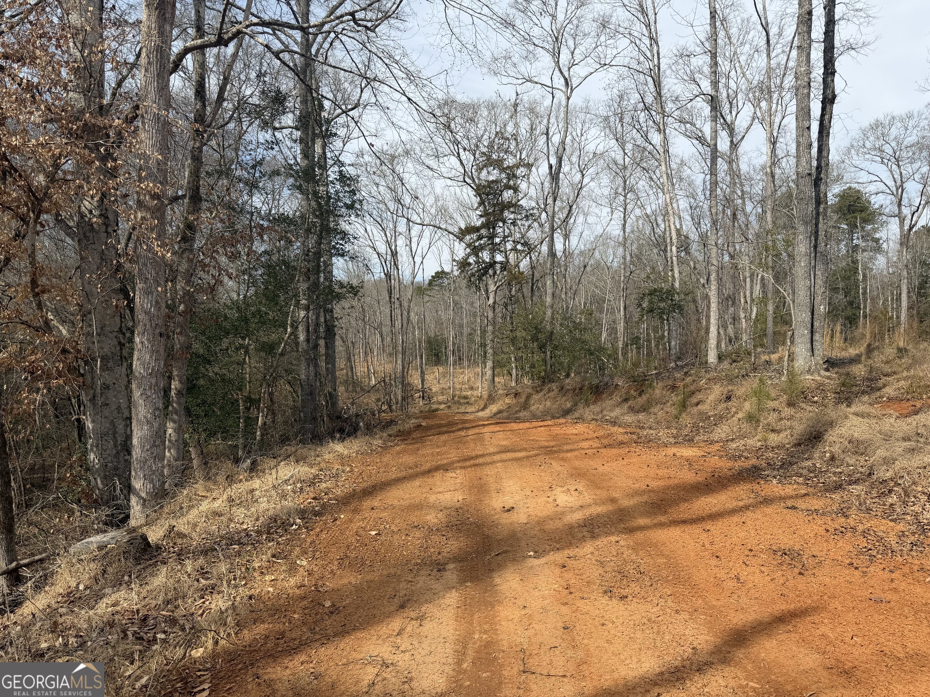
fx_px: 645
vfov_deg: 56.8
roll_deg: -0.4
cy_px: 348
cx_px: 465
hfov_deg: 71.6
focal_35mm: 24
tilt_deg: -0.5
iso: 80
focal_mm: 6.76
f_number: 1.78
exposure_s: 1/3759
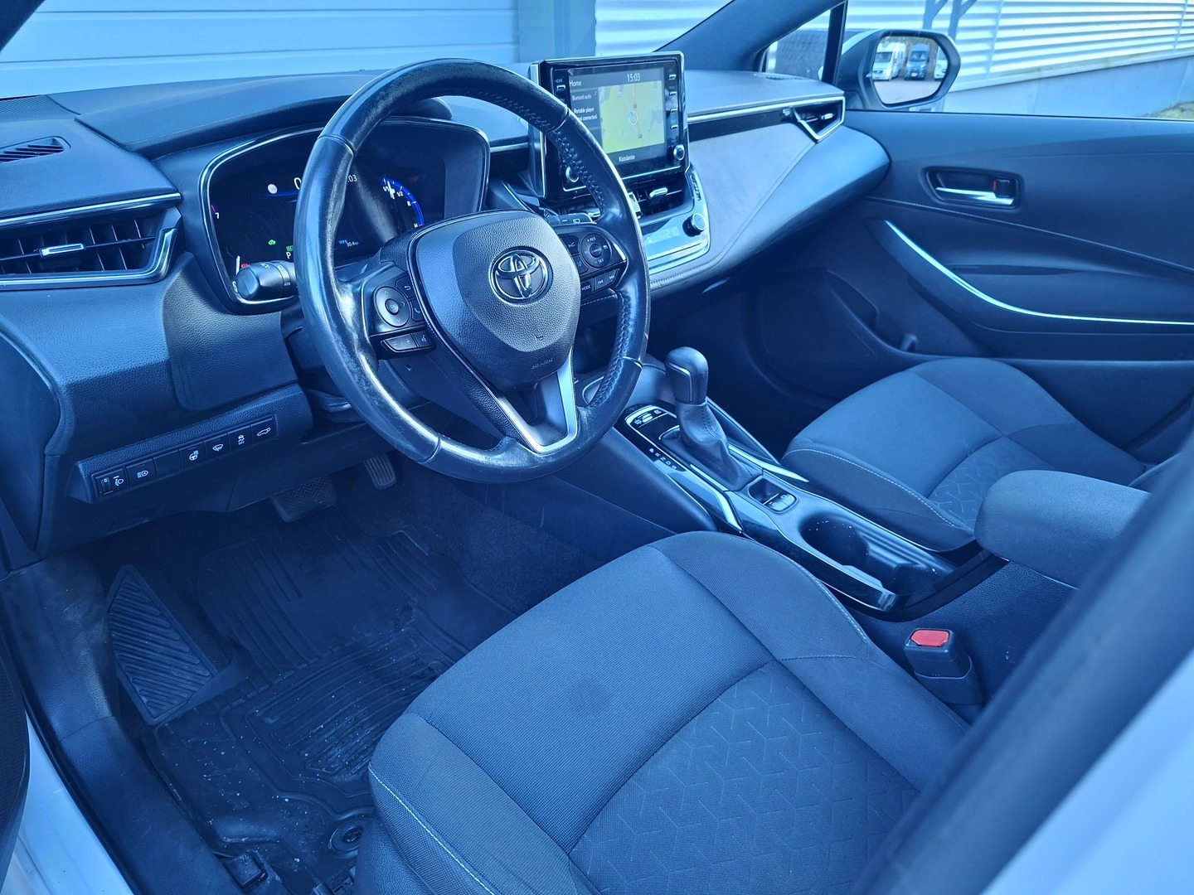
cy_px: 448
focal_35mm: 23
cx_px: 597
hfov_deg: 73.9
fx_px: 793
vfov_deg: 58.9
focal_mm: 5.54
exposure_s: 1/50
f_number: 1.8
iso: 200
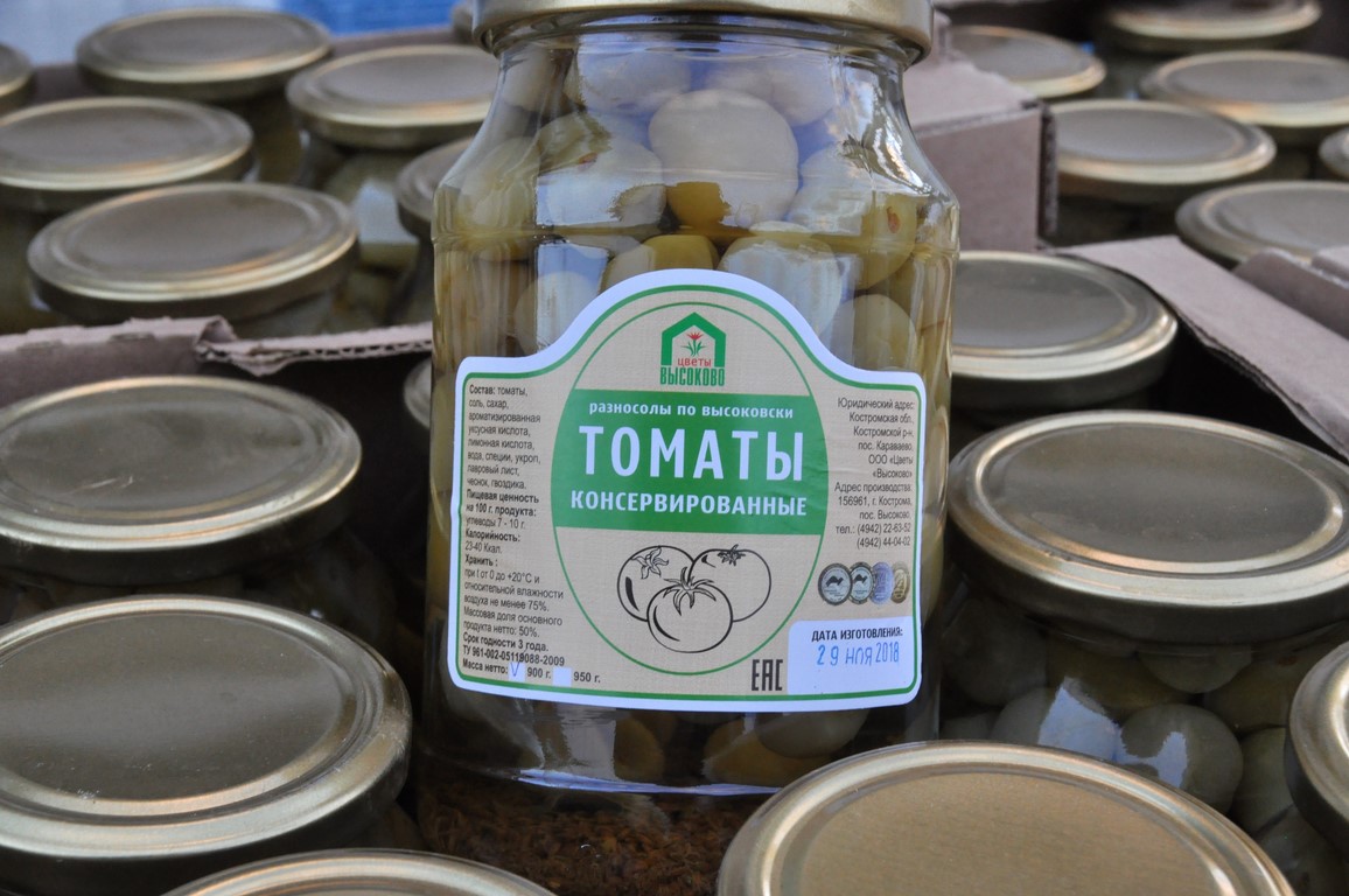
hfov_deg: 35.1
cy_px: 448
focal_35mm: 57
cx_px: 674
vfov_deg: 23.7
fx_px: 2133
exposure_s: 1/50
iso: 1000
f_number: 13
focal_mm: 38
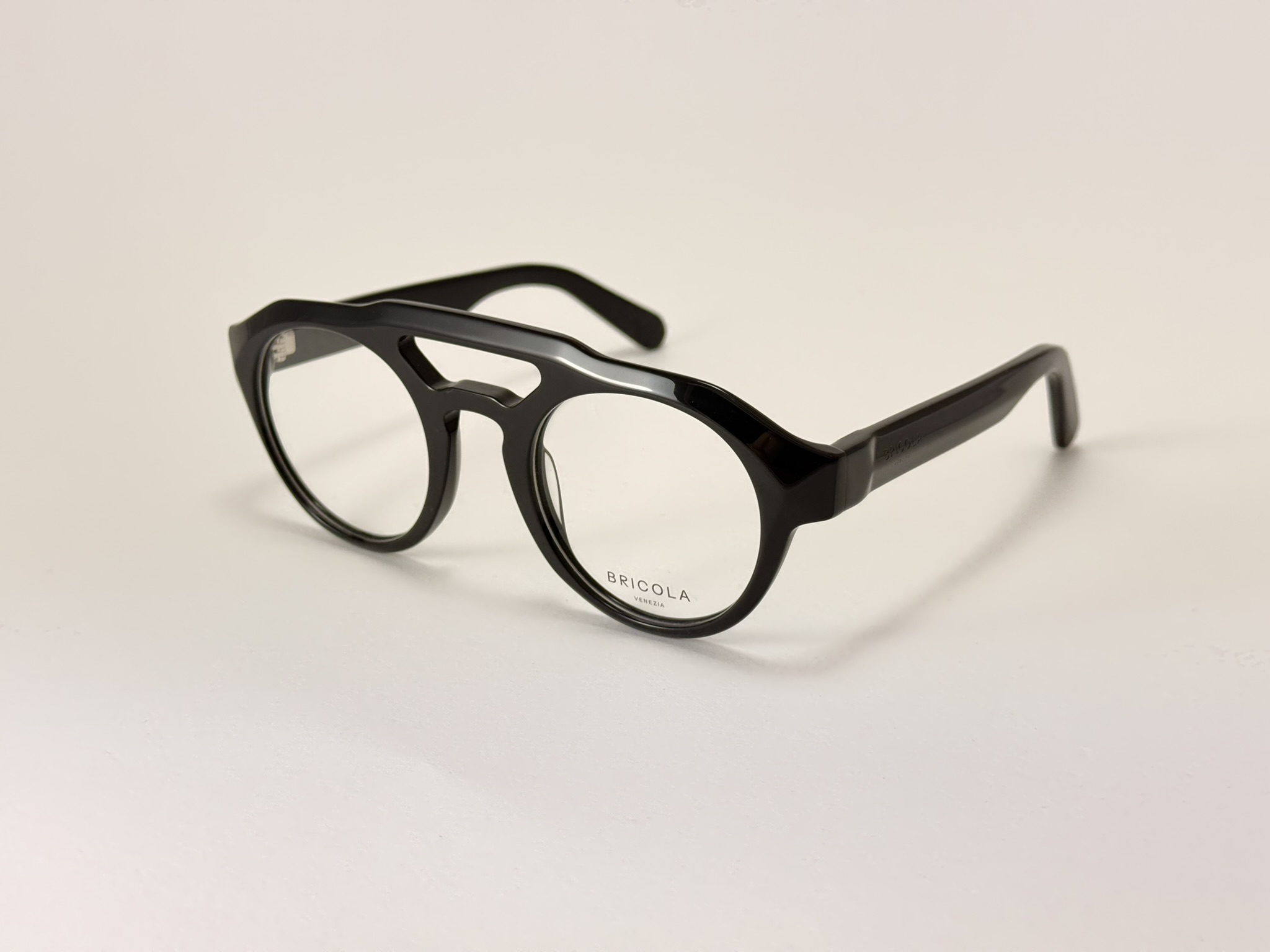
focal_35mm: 48
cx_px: 635
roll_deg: -0.5
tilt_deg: -20.1
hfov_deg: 39.7
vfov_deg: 30.3
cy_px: 476
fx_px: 1761
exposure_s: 1/100
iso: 50
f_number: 1.78
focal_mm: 6.76
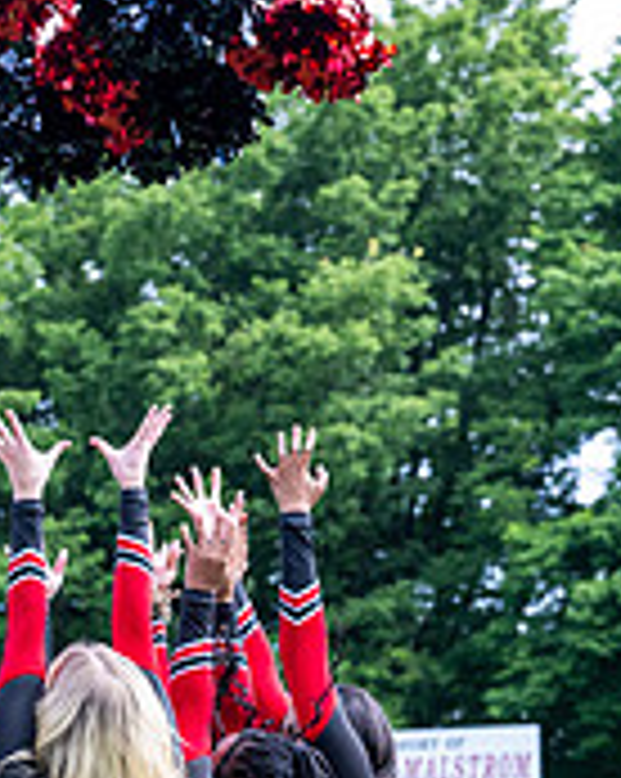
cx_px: 54
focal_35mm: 257
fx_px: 5915
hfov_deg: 6.0
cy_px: 621
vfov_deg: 7.5
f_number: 4.5
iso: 800
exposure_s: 1/1600
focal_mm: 70
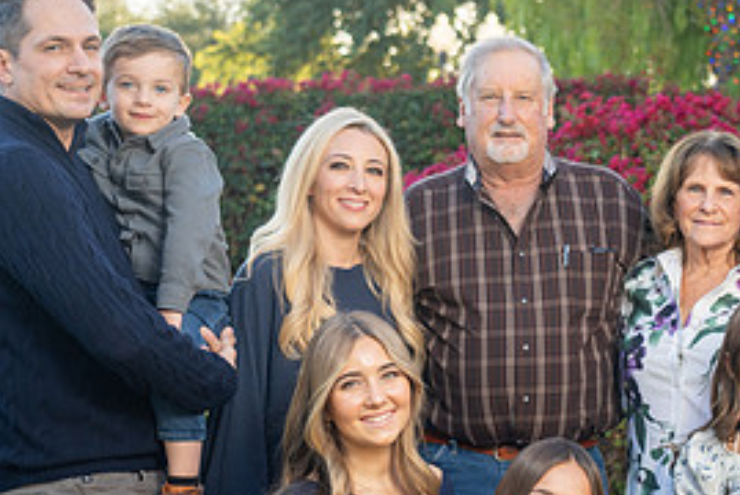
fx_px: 2037
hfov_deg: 20.2
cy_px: 364
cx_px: 666
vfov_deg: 13.8
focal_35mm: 99
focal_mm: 46
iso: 160
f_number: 4
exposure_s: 1/200
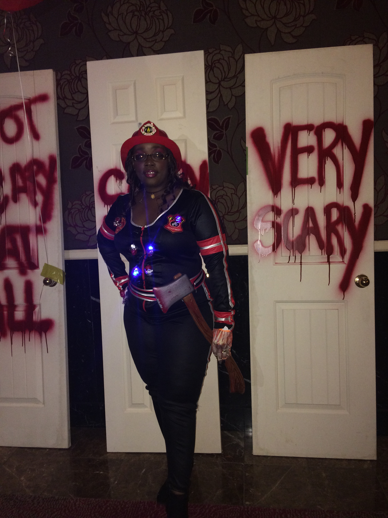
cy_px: 259
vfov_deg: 61.7
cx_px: 194
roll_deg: +2.2
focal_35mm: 29
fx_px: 433
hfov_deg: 48.2
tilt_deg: -7.6
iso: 160
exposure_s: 1/16
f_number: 2.2
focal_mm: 4.15
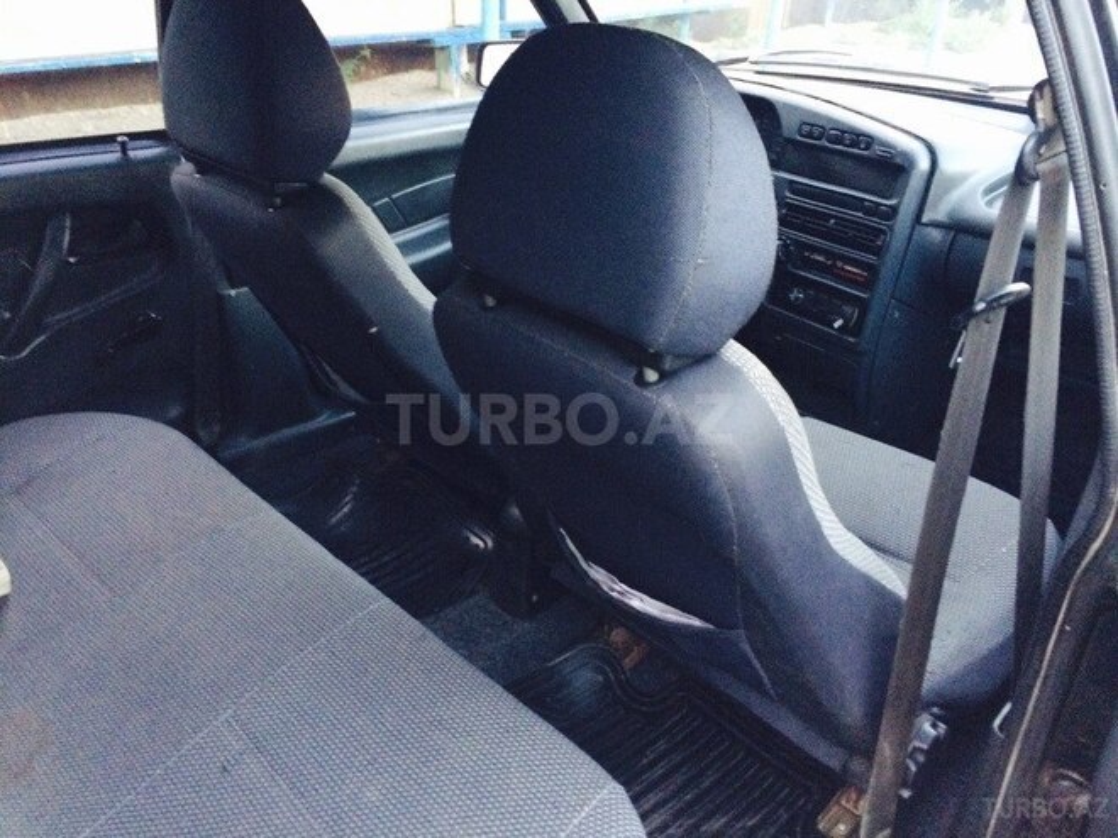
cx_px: 559
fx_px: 937
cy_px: 419
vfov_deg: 48.2
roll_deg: -2.6
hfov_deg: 61.7
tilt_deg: -26.8
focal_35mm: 29
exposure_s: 1/17
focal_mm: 4.15
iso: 320
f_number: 2.2
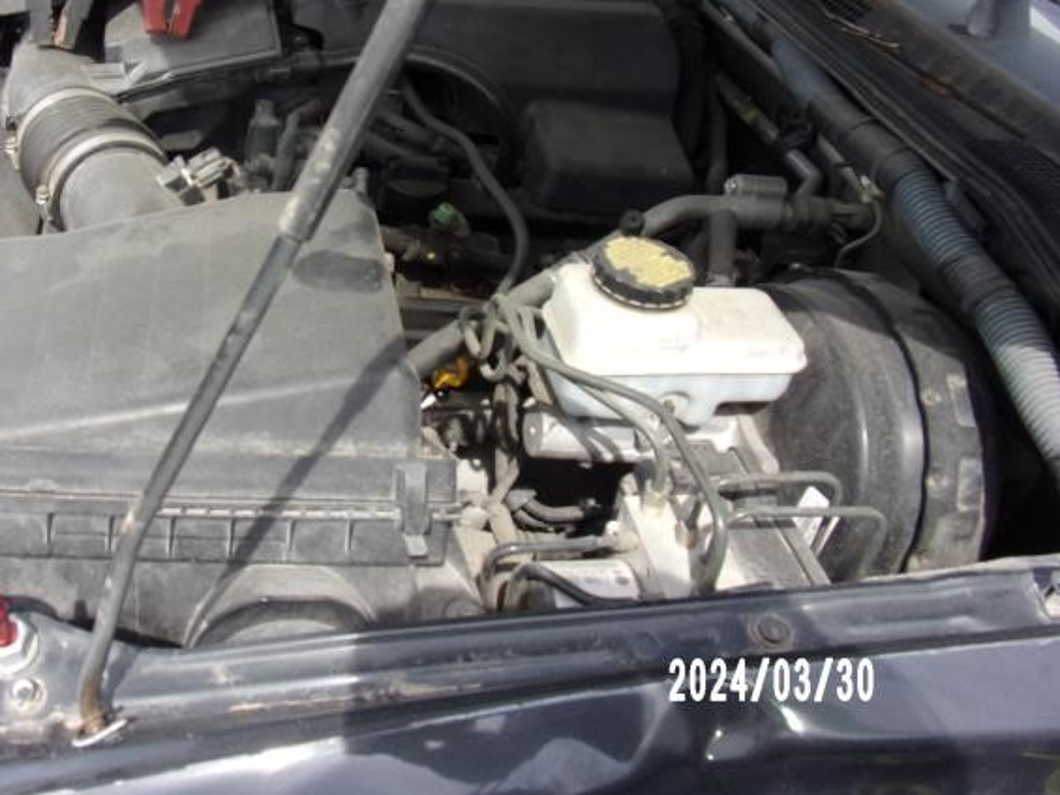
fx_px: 1041
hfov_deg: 52.8
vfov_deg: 41.1
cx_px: 345
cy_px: 242
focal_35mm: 34
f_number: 3.3
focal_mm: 4.3
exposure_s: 1/500
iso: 80
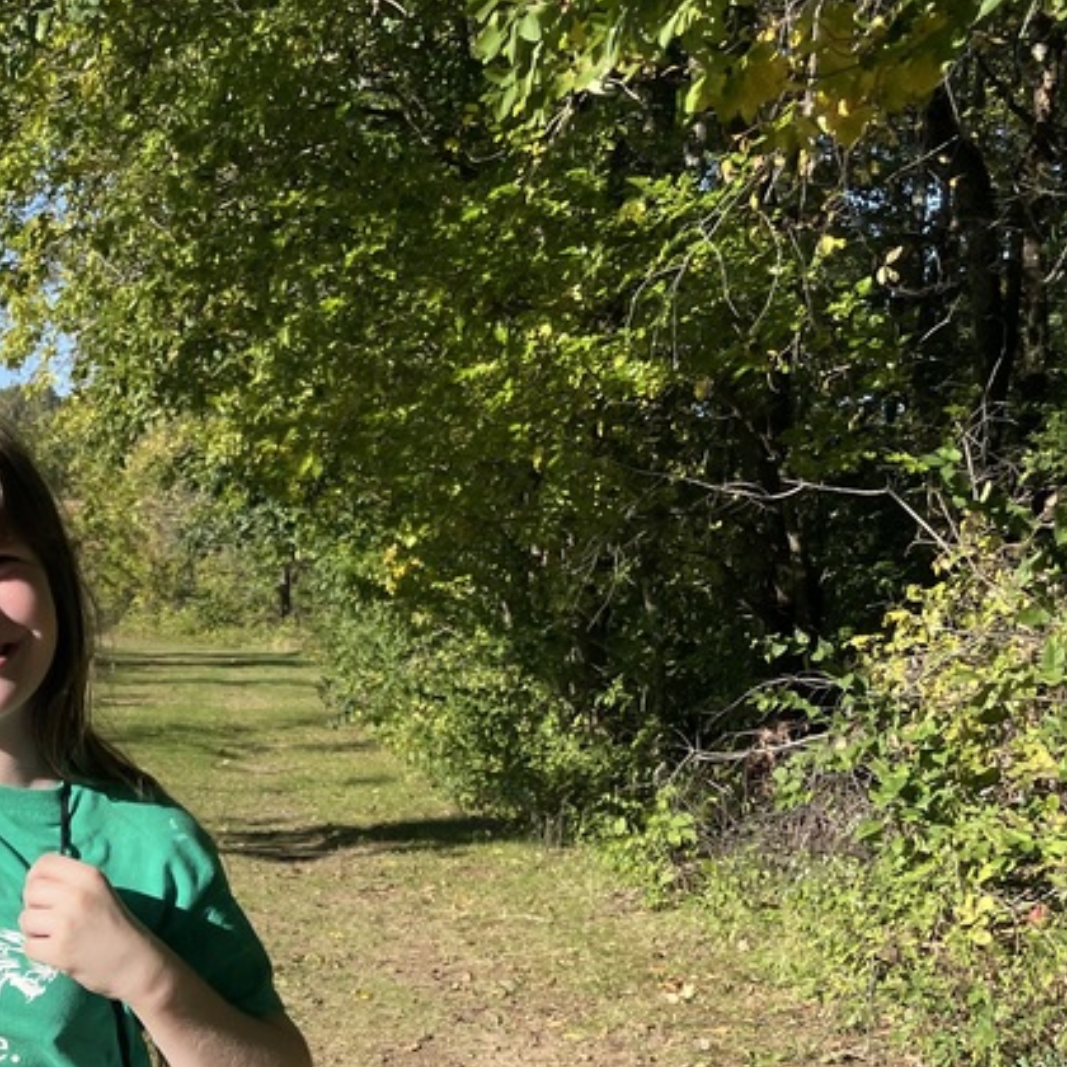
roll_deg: +3.0
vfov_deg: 28.0
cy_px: 1161
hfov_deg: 29.4
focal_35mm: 56
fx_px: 1953
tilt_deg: -17.2
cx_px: 117
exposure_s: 1/2564
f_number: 1.6
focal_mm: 4.2
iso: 32
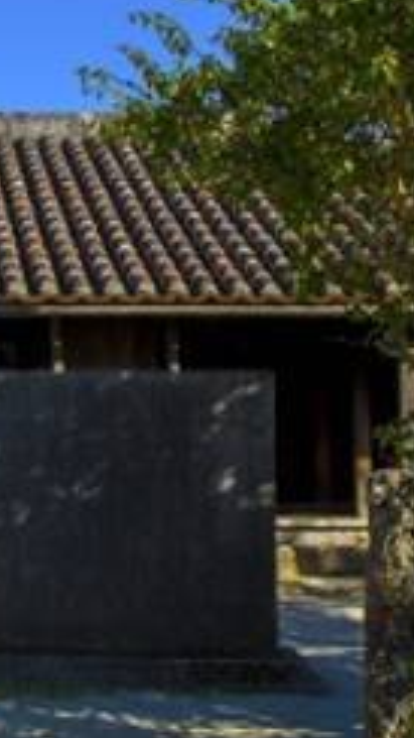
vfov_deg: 31.4
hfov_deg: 17.3
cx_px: -54
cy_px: 318
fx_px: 1309
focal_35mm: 67
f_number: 11
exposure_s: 1/250
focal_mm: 26
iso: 80
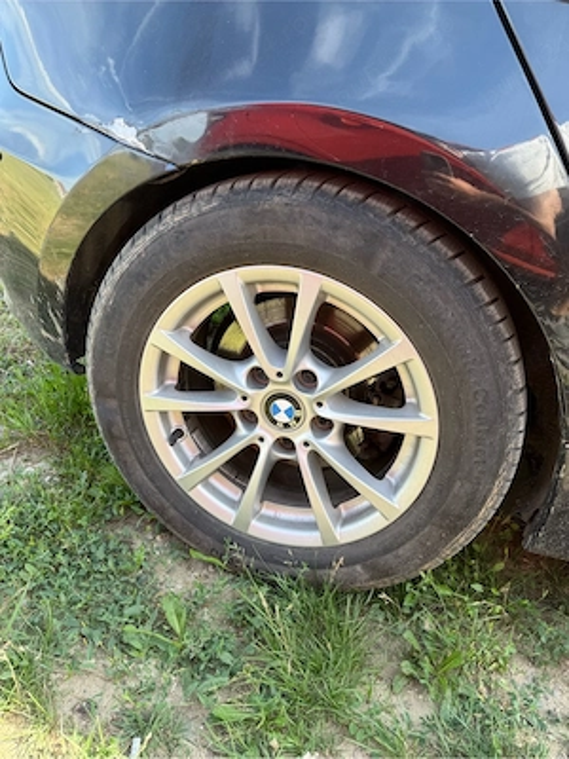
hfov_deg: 56.8
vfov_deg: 71.6
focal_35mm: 24
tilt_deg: -25.4
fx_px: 526
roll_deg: -7.2
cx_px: 284
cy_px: 380
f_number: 1.78
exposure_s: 1/345
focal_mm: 6.76
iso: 80
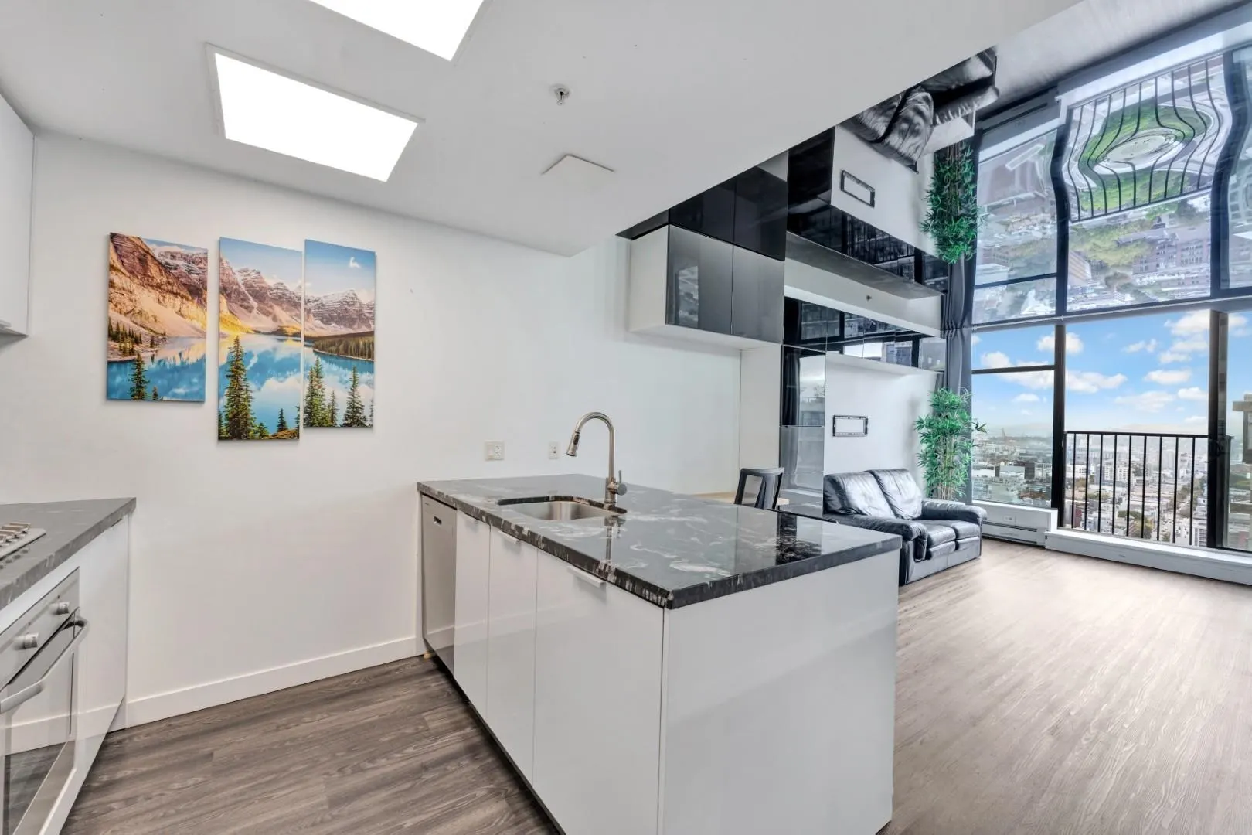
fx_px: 487
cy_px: 418
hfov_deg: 104.3
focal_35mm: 14
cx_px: 626
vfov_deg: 81.2
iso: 400
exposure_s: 1/30
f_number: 8
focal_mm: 14
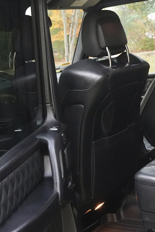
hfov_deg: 17.5
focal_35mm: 77
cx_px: 128
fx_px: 497
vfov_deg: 26.3
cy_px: 116
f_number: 8
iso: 5000
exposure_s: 1/60
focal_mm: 30
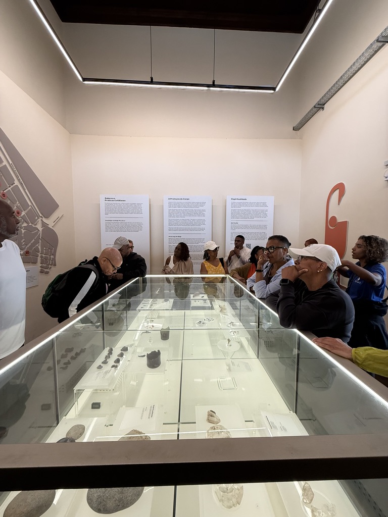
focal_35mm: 14
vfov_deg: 102.1
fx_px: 209
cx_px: 194
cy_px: 258
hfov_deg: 85.7
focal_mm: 2.22
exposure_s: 1/120
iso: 200
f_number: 2.2
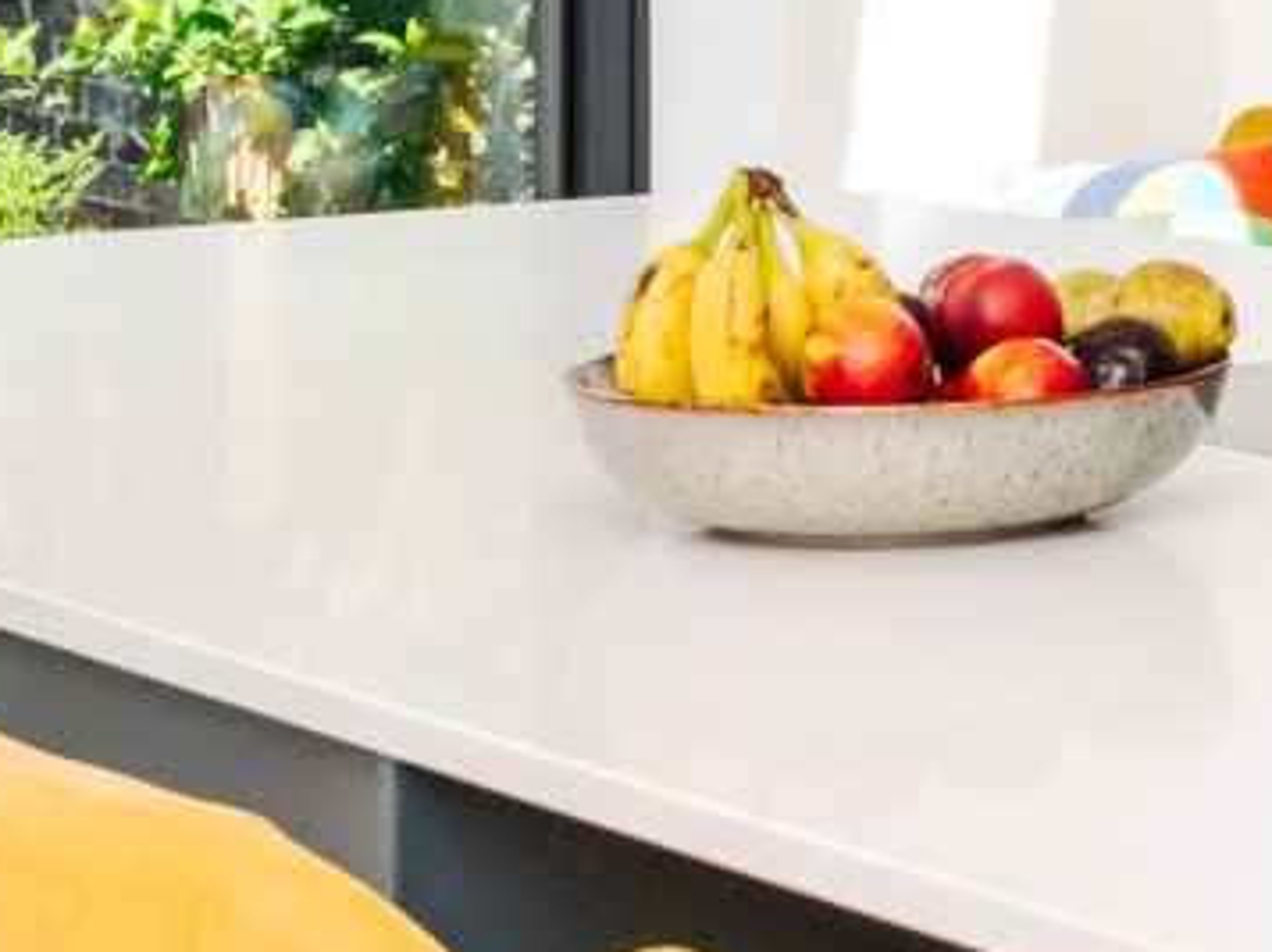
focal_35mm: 145
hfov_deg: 12.7
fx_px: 5323
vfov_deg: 10.0
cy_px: -301
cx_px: 2116
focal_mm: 21
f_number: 10
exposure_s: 1/200
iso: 500
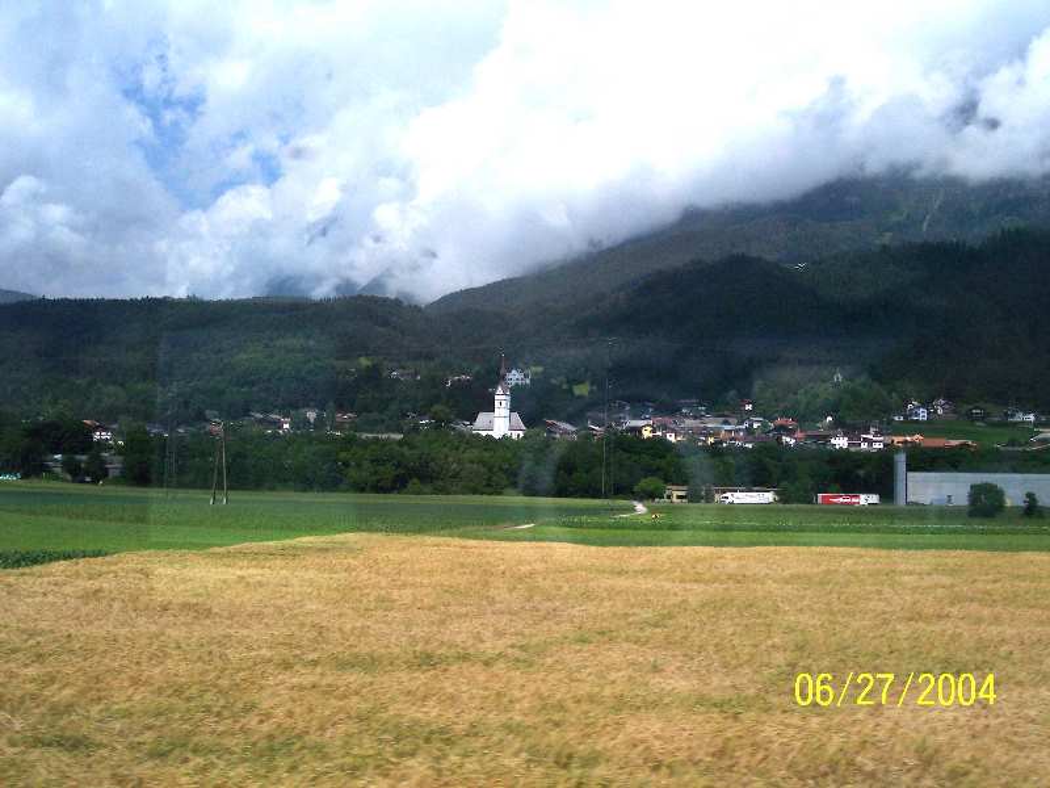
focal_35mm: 38
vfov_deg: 37.7
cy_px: 394
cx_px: 525
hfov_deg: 49.0
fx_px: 1153
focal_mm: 8
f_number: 4.8
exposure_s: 1/700
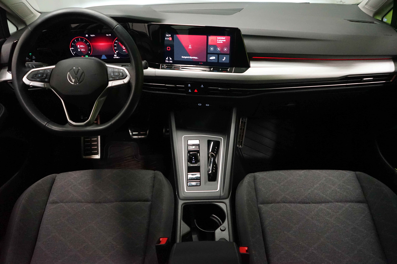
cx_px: 198
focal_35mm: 28
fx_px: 309
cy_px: 132
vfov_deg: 46.4
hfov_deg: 65.5
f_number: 3.5
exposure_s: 1/125
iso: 6400
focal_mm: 28
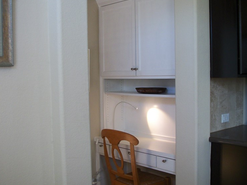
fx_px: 314
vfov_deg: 32.9
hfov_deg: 42.9
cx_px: 129
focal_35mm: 44
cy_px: 102
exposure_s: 1/30
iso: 80
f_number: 2.9
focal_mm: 5.7
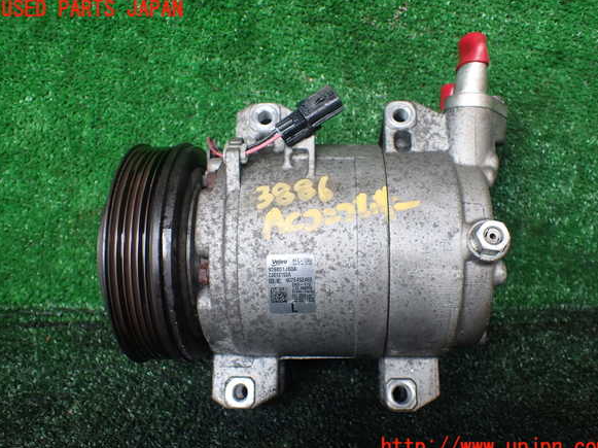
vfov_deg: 45.4
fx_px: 535
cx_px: 305
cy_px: 229
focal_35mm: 31
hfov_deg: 58.4
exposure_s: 1/125
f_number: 2.3
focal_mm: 5.4
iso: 125
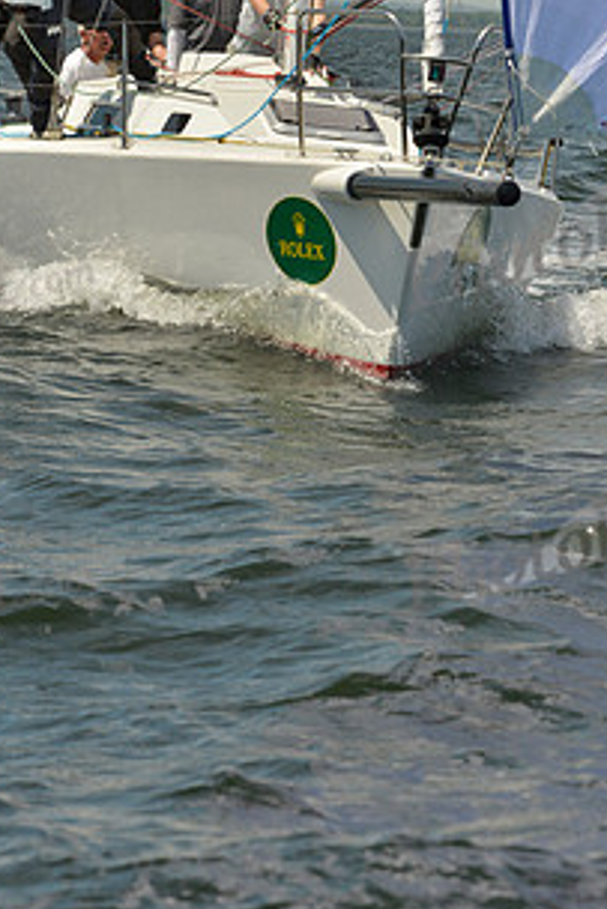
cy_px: 120
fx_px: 5886
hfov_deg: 5.9
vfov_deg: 8.8
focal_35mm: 233
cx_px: 250
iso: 280
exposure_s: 1/1600
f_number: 10
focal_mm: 122
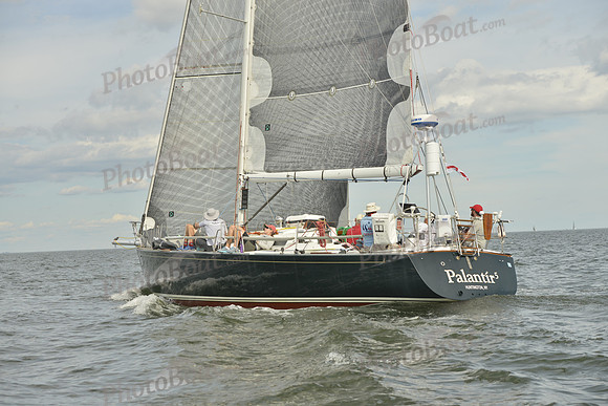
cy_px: 203
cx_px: 304
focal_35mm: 70
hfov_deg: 28.8
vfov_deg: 19.5
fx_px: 1182
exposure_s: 1/1000
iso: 200
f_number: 7.1
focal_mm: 70
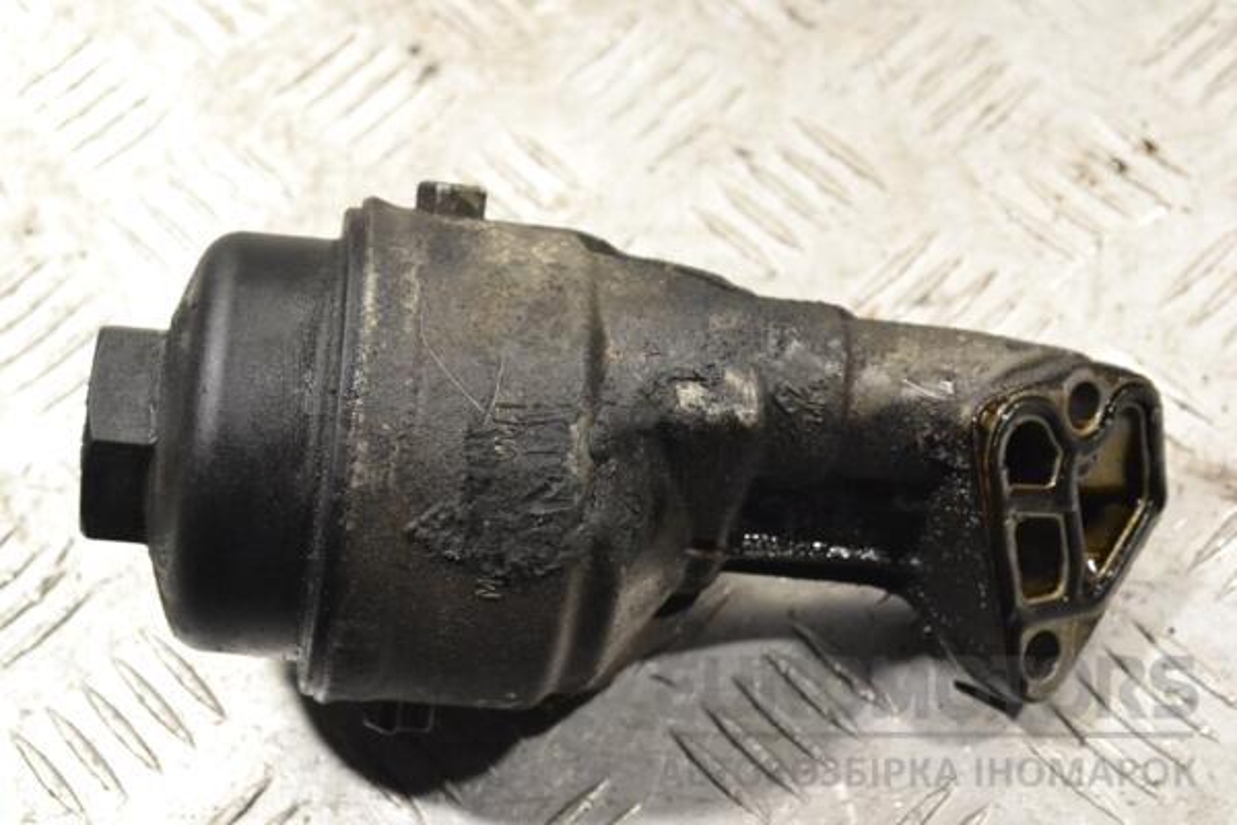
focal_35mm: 68
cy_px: 412
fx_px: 2319
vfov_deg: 20.2
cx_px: 618
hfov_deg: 29.9
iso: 3200
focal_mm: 45
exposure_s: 1/250
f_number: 8
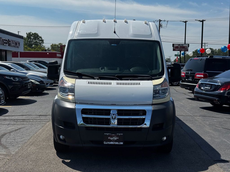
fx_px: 319
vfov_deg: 30.3
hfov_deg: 39.7
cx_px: 115
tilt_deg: -2.9
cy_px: 86
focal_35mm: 48
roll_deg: +0.2
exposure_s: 1/7092
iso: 64
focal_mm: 6.76
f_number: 1.78
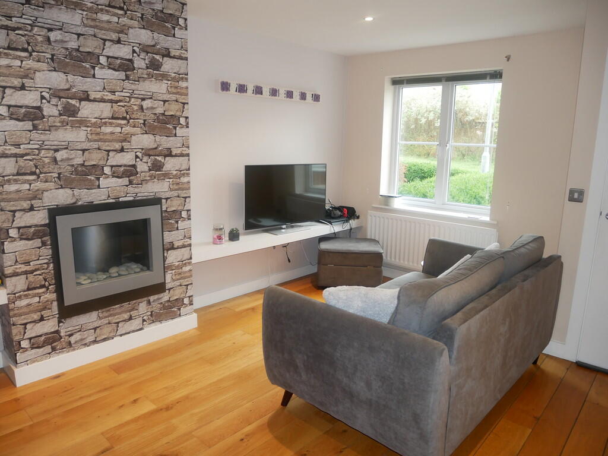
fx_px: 422
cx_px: 304
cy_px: 228
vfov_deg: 56.8
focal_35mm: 24
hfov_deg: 71.6
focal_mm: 12
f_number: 3.5
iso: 500
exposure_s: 1/50
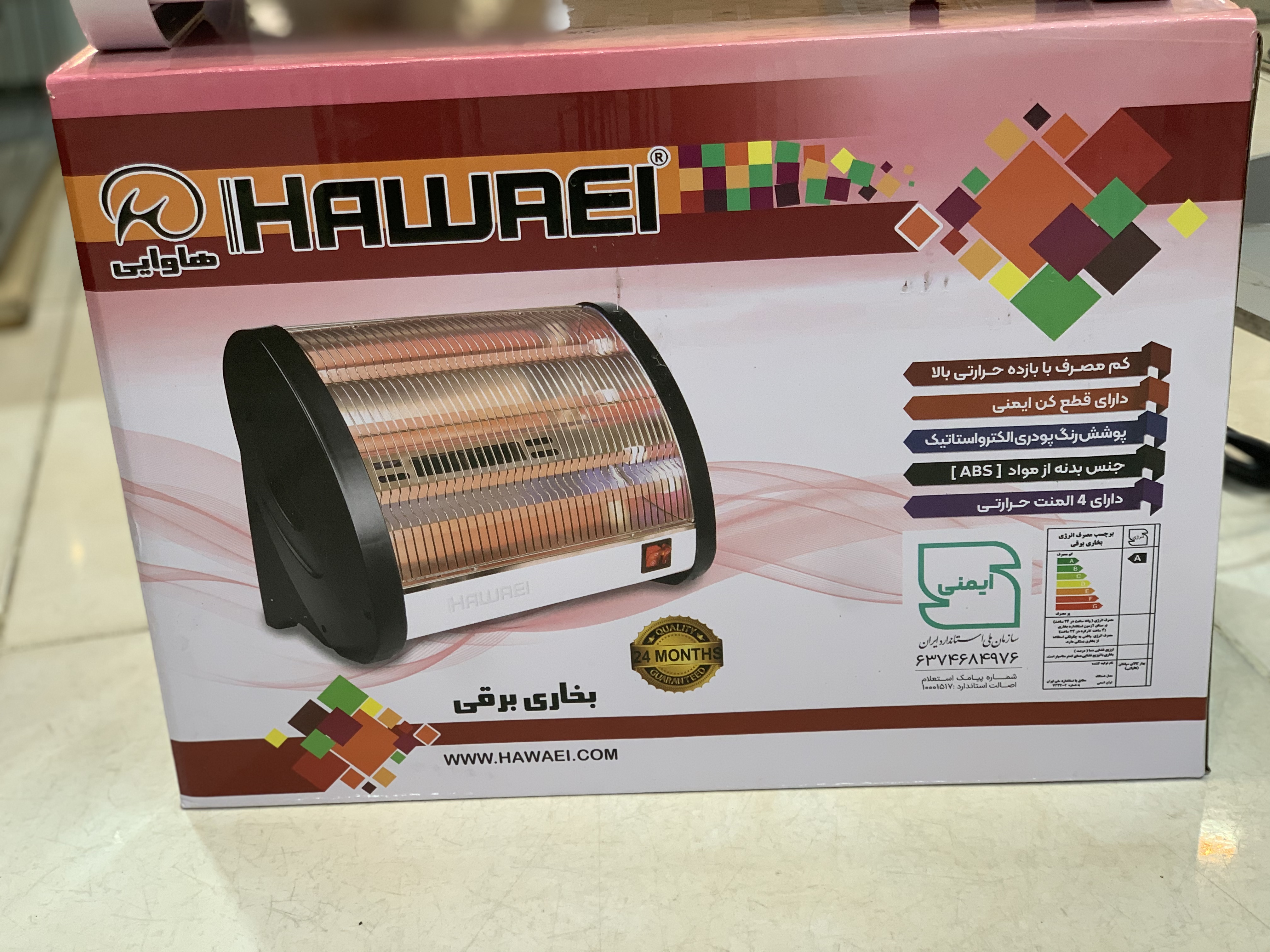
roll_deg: +2.9
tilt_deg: -23.0
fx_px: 1908
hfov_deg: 36.8
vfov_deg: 28.0
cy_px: 476
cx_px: 635
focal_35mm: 52
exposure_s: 1/50
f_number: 2.4
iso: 80
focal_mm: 6
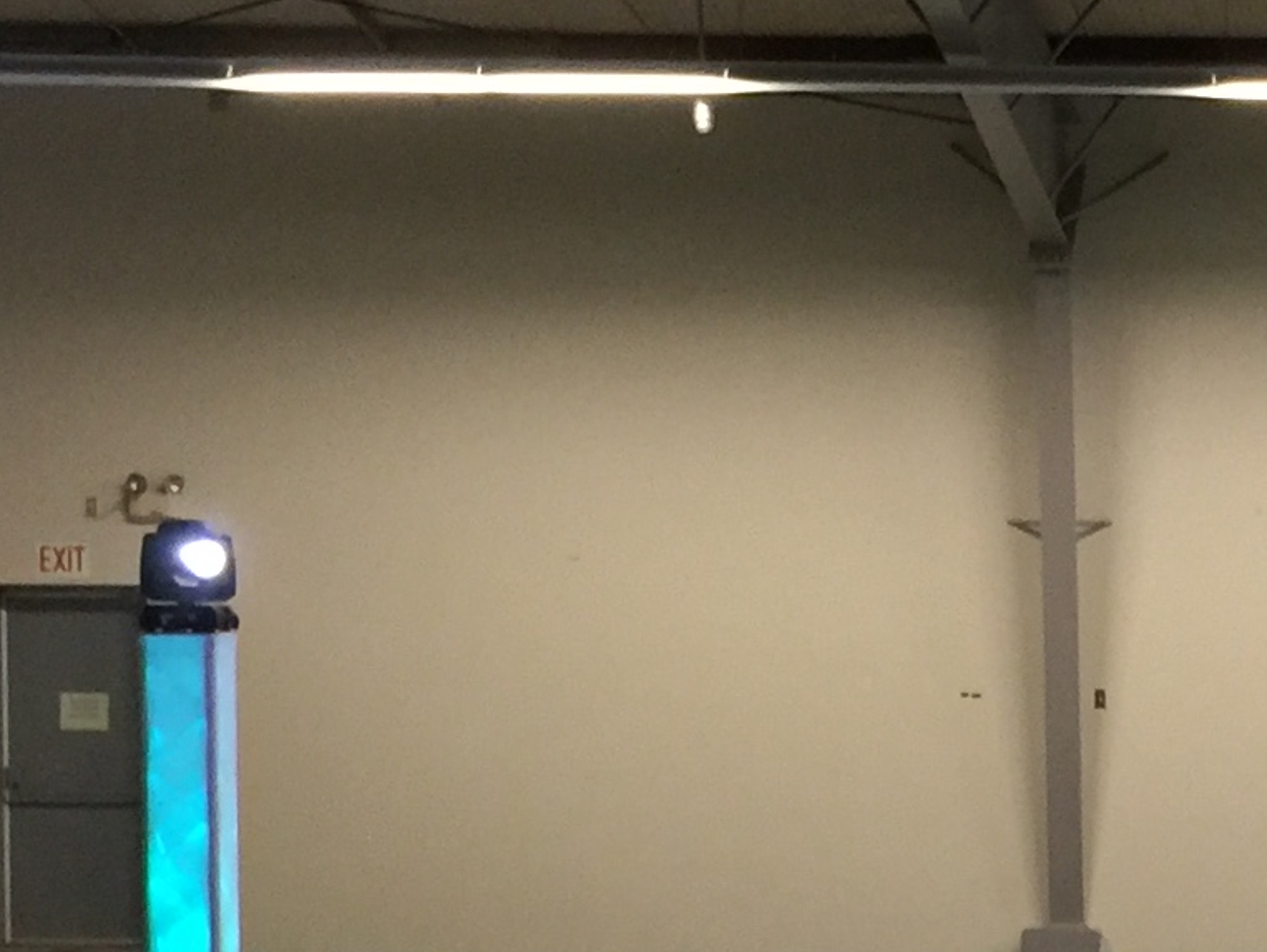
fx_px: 4541
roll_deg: -0.6
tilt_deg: -2.8
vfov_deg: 11.8
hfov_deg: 14.9
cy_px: 925
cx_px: 1797
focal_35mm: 124
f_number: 2.2
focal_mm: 4.15
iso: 100
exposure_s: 1/15
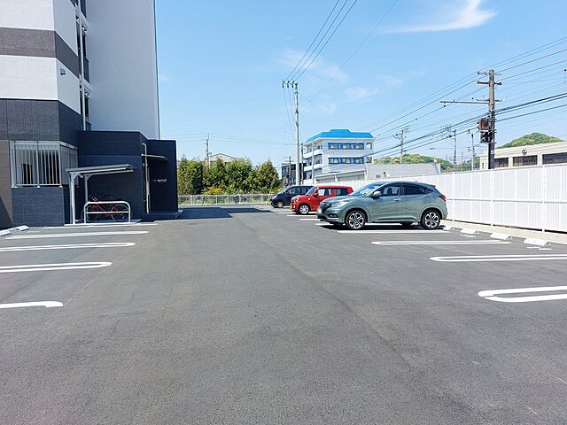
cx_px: 284
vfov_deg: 56.8
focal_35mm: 24
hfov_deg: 71.6
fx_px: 393
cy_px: 212
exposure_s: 1/895
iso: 25
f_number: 1.8
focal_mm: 5.23
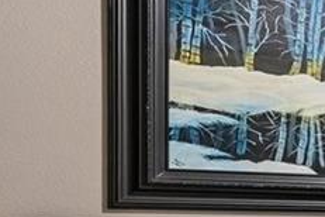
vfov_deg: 13.8
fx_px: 876
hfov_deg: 10.1
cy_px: 240
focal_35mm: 97
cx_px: 1090
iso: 400
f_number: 8
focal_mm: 14
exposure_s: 1/10
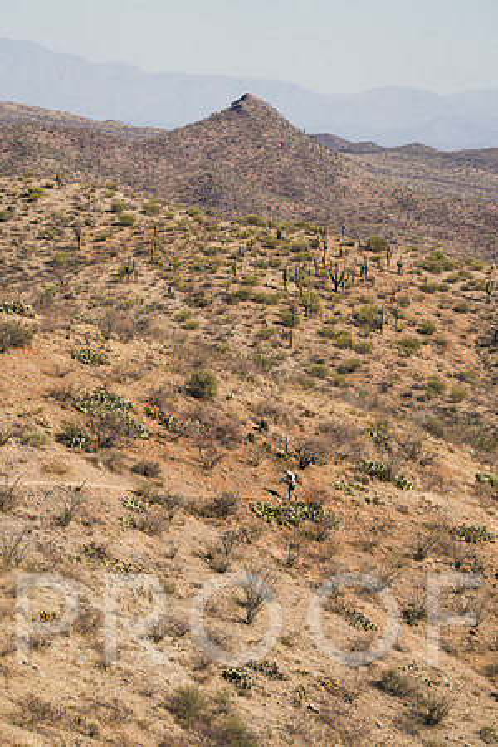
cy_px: 374
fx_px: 3735
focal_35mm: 180
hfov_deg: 7.6
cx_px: 249
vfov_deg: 11.4
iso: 100
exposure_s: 1/1250
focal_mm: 180
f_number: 4
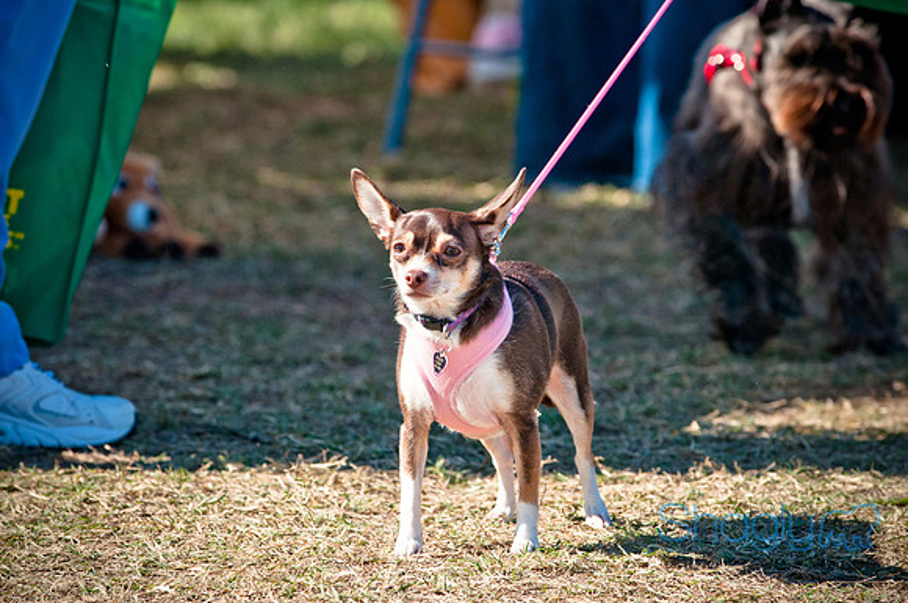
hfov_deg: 6.9
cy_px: 302
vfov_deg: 4.6
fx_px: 7556
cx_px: 454
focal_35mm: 300
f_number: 5.6
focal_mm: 200
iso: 400
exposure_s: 1/1000
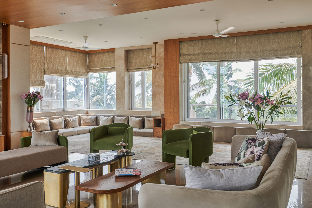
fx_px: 303
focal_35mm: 35
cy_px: 104
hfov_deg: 54.4
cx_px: 156
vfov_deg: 37.9
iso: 320
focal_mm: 35
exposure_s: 1/25
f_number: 13
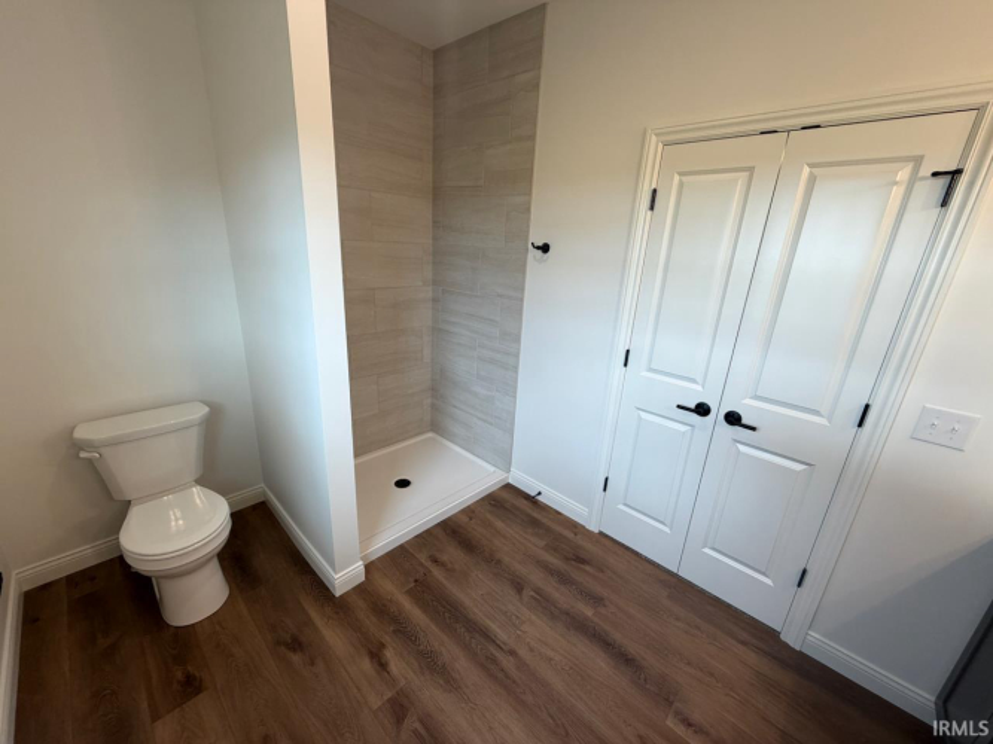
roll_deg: -3.0
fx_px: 402
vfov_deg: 85.7
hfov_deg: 102.1
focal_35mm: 14
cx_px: 496
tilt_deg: -17.7
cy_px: 372
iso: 160
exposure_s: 1/120
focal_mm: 2.22
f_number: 2.2
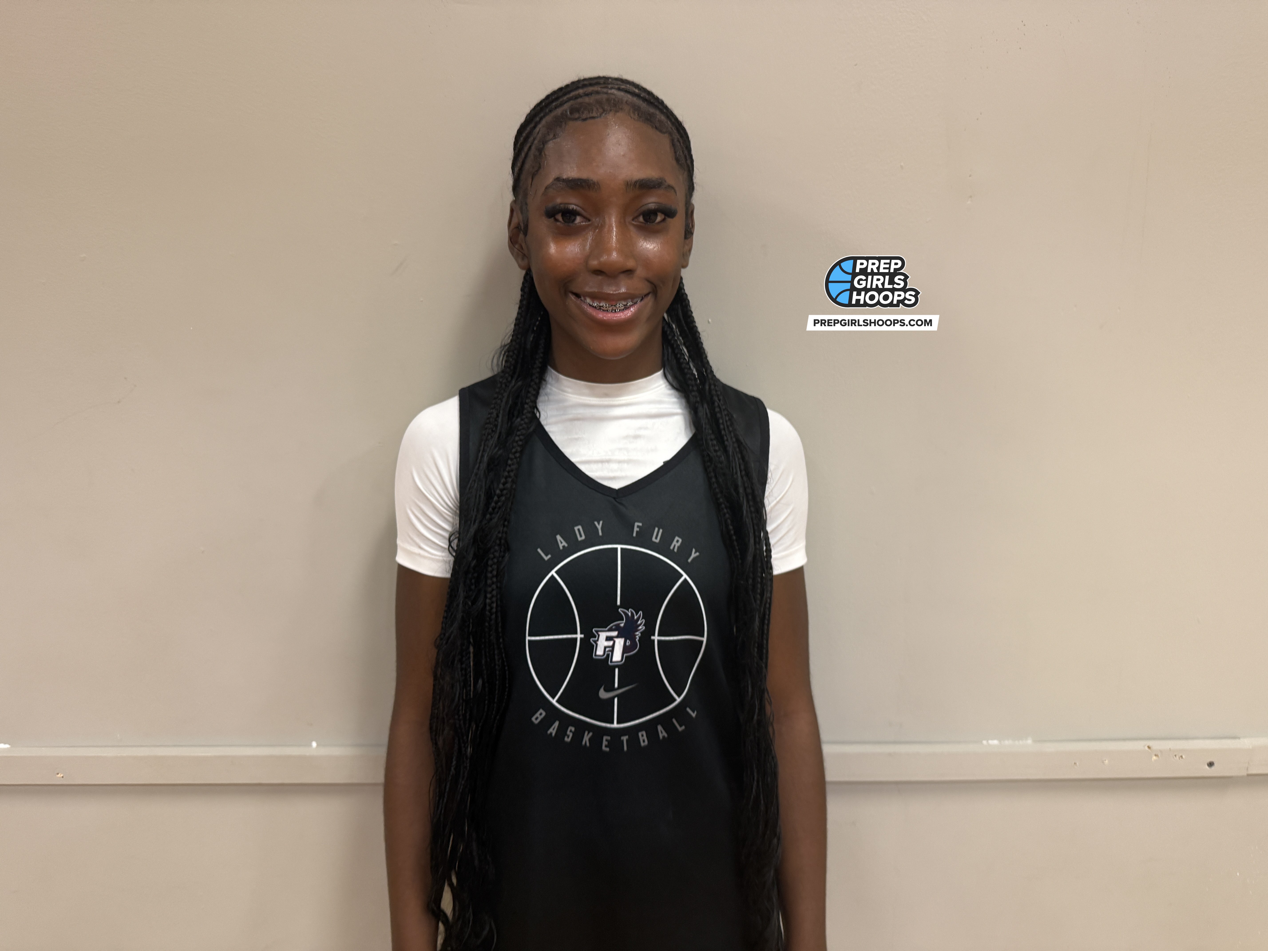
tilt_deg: -12.6
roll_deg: +0.4
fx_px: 879
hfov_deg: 71.6
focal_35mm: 24
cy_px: 476
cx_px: 634
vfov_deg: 56.8
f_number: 1.78
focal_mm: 6.76
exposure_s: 1/44
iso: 200
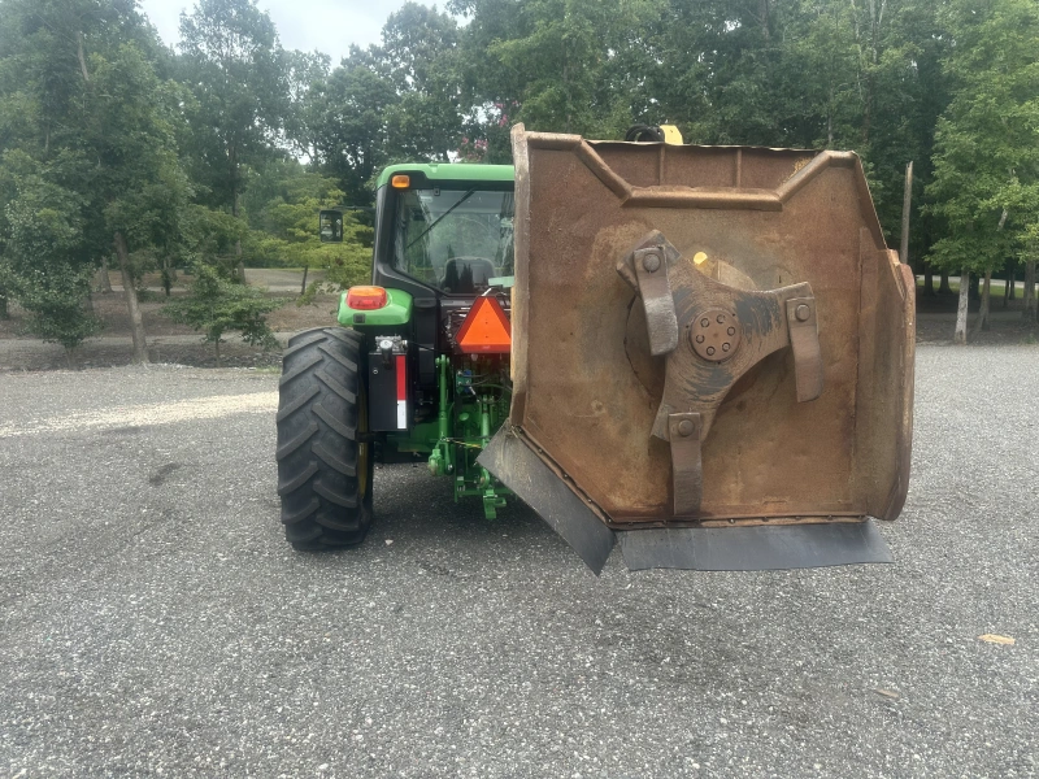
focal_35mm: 24
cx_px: 520
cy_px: 390
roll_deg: +4.2
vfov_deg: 56.8
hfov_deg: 71.6
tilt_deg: -7.9
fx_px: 720
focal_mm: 6.86
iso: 80
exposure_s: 1/1171
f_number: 1.78
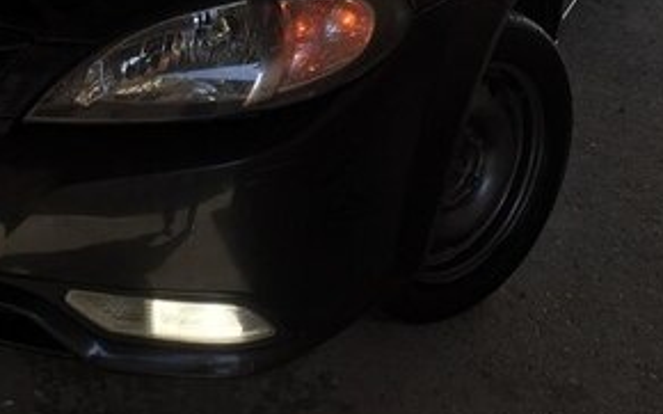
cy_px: -47
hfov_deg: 28.7
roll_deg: +1.4
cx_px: 130
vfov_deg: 17.9
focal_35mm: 70
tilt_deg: -20.9
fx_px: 1264
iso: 32
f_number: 2.2
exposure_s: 1/942
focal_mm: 4.15
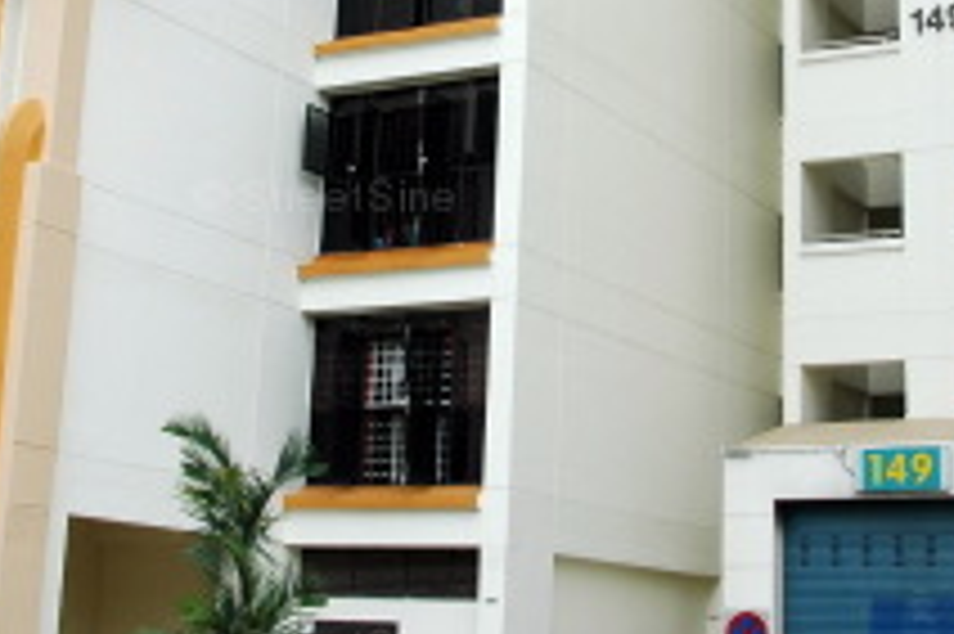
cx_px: 531
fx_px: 1854
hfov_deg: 28.8
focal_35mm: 70
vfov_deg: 19.2
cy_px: 97
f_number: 5
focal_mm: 18
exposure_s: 1/400
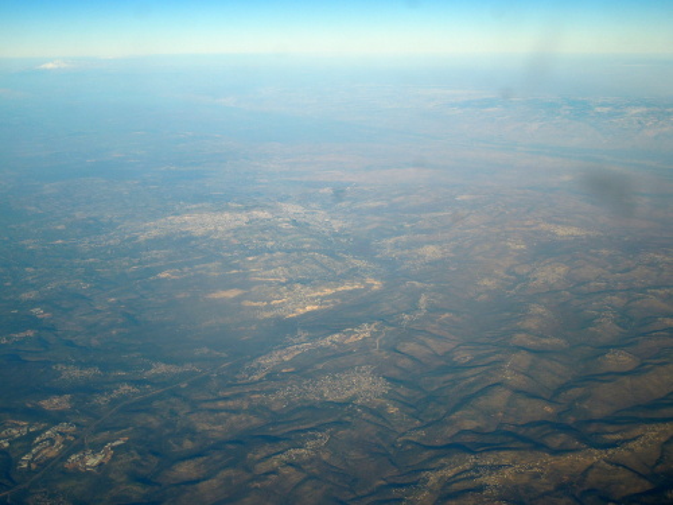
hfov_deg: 43.9
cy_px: 252
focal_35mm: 43
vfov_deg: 33.6
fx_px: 836
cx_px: 336
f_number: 7.8
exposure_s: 1/250
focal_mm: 7.8
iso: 100
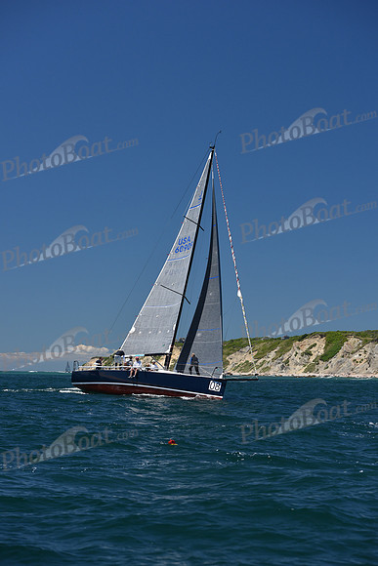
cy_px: 283
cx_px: 189
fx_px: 1338
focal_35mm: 85
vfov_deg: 23.9
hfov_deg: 16.1
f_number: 5.6
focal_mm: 85
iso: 250
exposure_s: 1/800
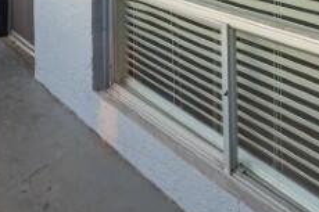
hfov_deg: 41.4
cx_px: 107
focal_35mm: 47
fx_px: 416
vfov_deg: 24.0
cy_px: -85
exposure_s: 1/1000
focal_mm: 10
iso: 640
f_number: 7.1
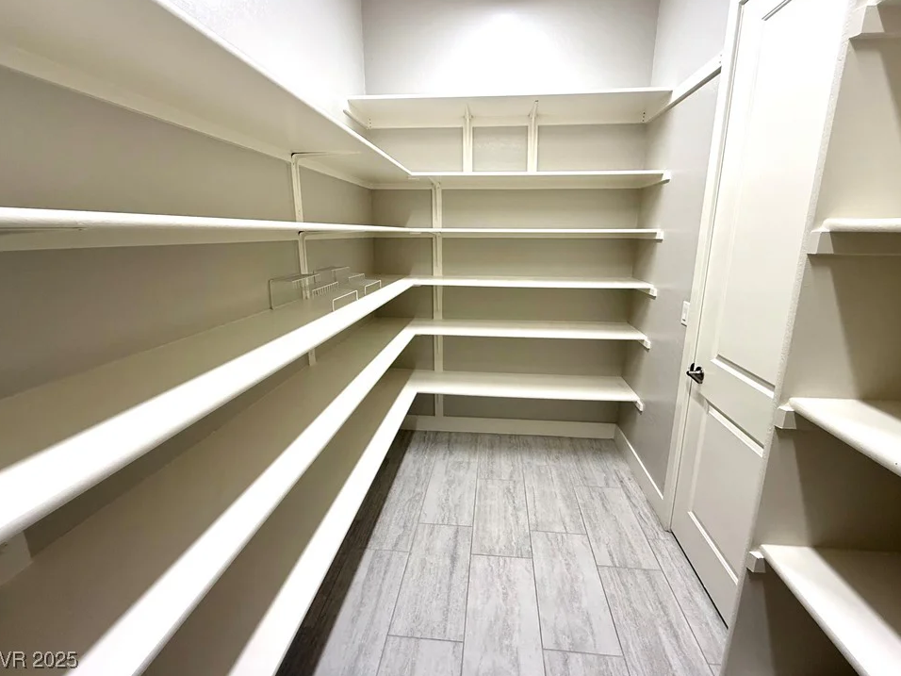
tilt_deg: -11.6
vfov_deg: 81.7
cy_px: 319
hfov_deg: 98.1
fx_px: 390
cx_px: 465
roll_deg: -0.1
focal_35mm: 15
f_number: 2.2
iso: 200
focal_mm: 2.22
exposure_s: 1/120
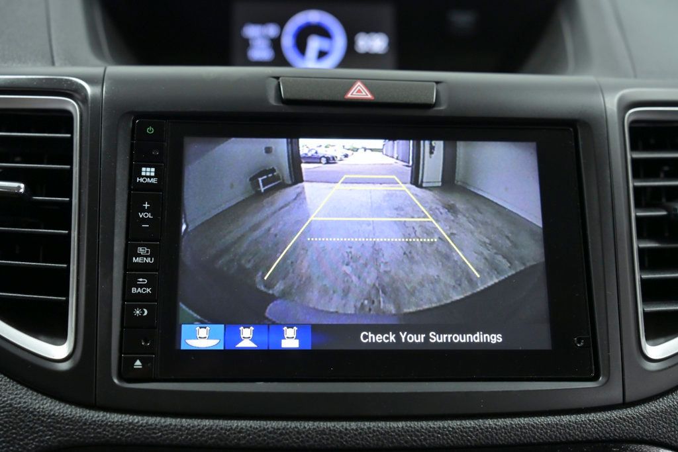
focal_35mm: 47
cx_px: 339
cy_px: 226
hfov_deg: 41.9
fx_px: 885
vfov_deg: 28.7
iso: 2000
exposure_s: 1/320
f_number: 4
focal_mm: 47
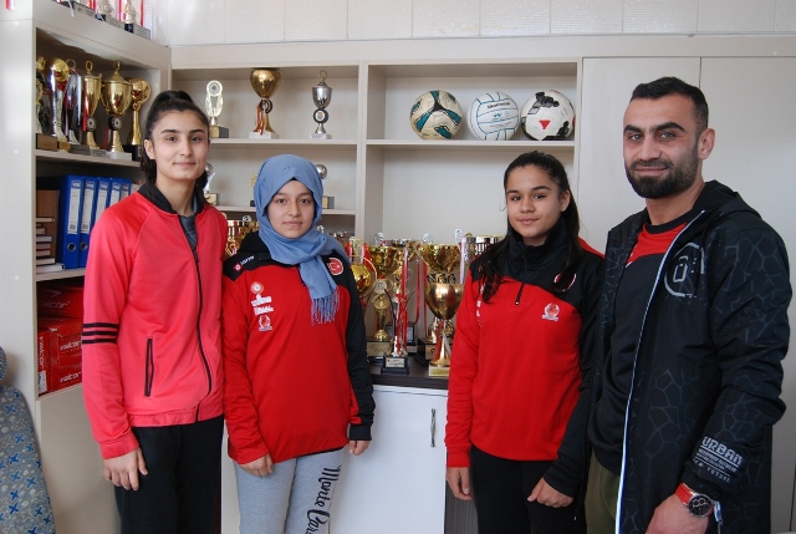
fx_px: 731
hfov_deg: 57.1
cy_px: 267
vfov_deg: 40.1
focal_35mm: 33
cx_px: 398
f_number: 5
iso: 400
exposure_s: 1/100
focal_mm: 22
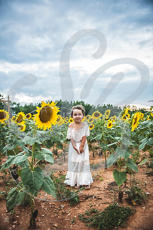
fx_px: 153
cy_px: 115
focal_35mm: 24
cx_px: 76
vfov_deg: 73.7
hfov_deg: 53.1
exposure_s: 1/100
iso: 320
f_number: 2.8
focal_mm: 24
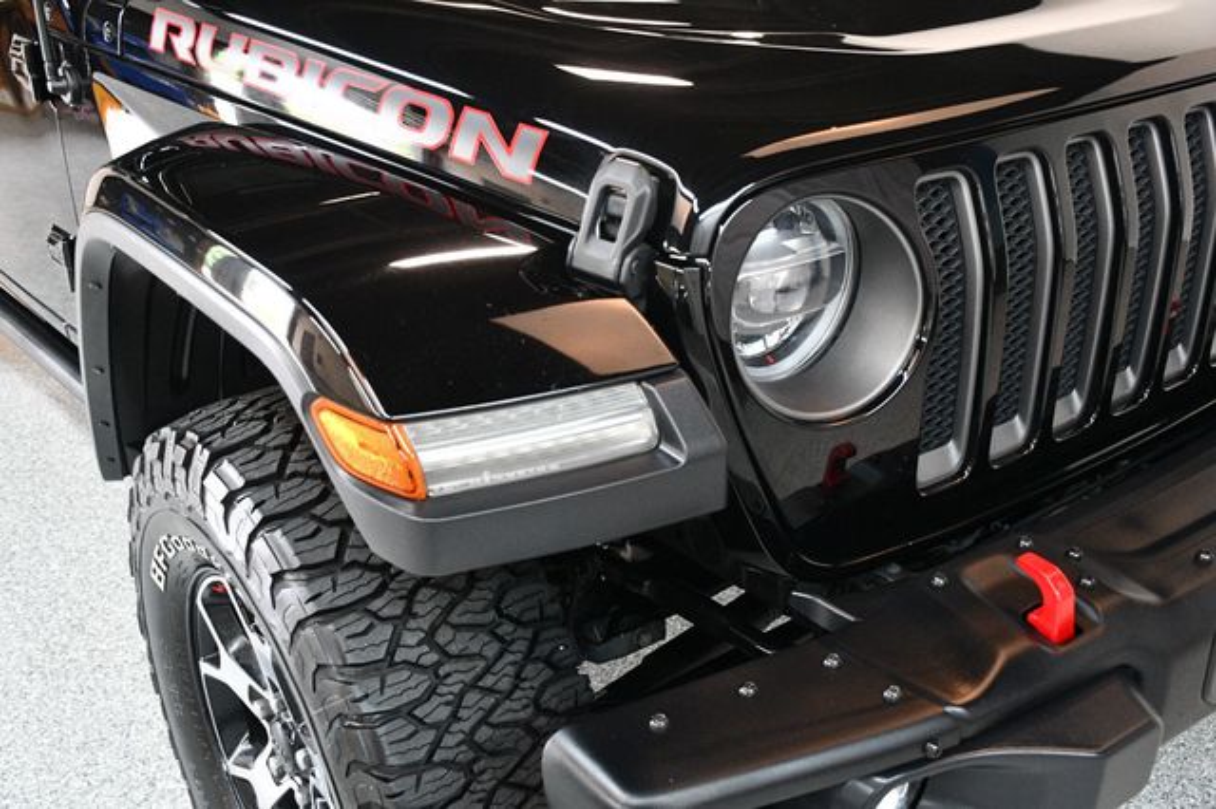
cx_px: 608
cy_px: 404
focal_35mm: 36
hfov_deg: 53.2
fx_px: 1215
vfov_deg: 36.8
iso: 3200
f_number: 3.8
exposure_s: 1/80
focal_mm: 24
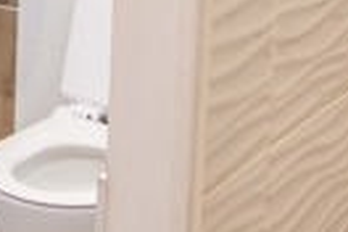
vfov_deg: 14.1
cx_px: -37
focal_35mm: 91
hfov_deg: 21.2
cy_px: -107
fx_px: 880
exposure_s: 1/40
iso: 500
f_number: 4.5
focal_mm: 10
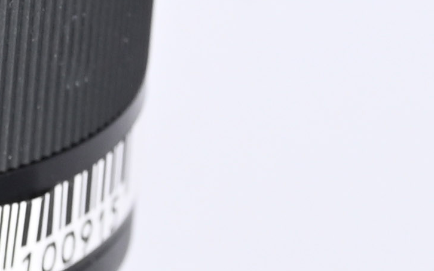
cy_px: -262
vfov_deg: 2.2
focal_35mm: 586
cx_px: -126
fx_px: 6932
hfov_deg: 3.6
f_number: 9
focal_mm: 71
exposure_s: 1/160
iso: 500
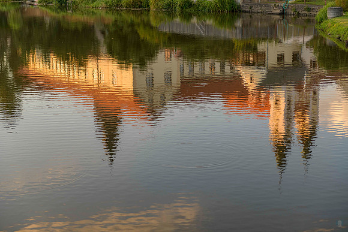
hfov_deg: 28.8
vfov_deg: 19.5
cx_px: 174
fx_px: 677
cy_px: 116
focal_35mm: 70
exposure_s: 1/250
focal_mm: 70
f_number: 3.5
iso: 64
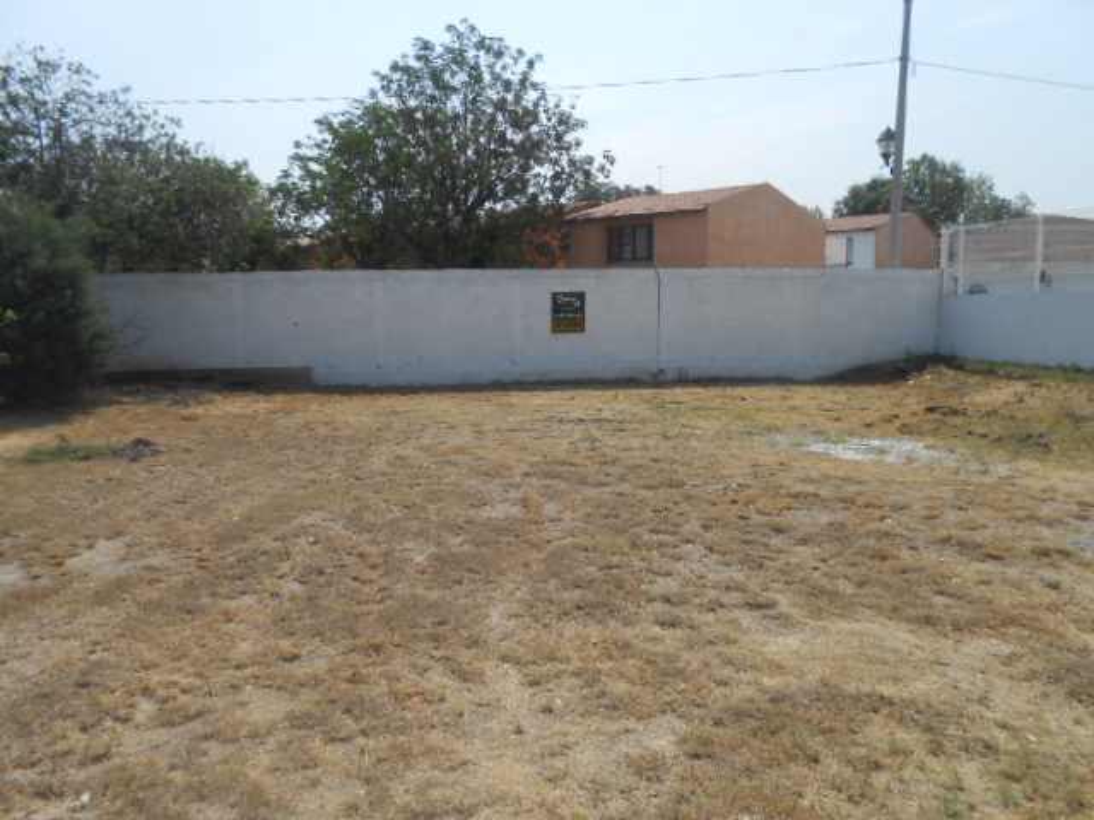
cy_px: 410
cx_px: 547
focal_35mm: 26
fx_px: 822
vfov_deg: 53.1
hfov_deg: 67.3
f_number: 3.5
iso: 80
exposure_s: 1/1250
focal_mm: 4.6
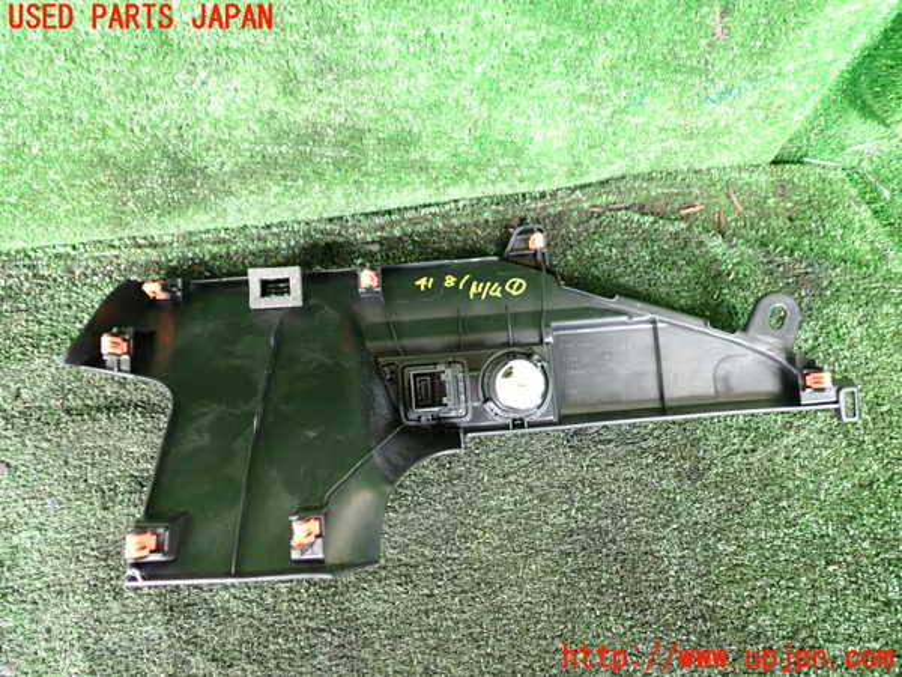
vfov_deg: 46.8
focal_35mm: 30
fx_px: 782
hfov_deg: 60.0
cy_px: 338
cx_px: 451
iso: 250
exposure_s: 1/30
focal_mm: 5.4
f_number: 2.3
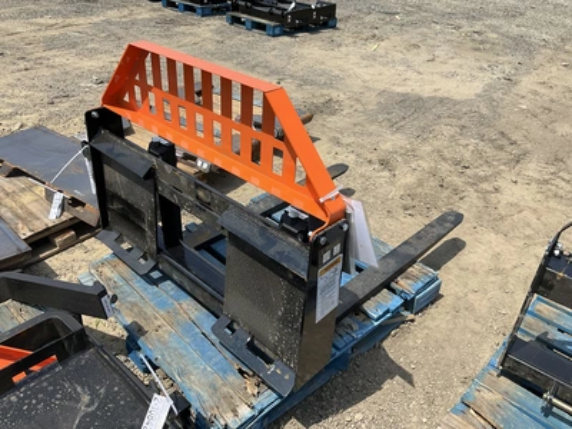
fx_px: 479
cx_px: 286
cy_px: 214
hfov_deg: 61.7
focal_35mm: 29
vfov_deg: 48.2
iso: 25
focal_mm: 3
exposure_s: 1/1626
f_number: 1.8
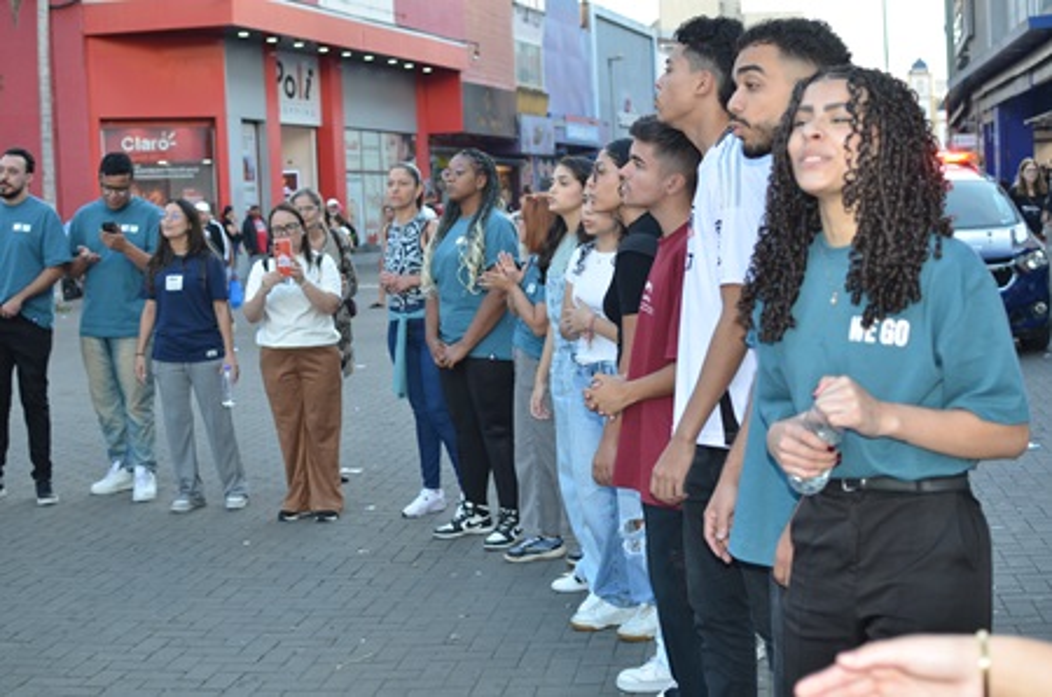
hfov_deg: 37.9
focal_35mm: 52
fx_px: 1531
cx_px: 526
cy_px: 348
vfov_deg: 25.6
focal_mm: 35
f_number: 3.5
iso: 200
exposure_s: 1/200
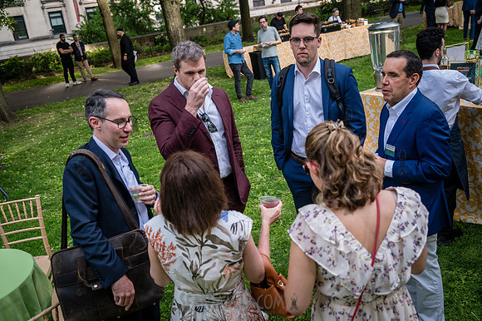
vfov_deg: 37.8
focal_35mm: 35
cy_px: 160
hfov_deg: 54.5
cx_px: 241
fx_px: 468
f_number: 4
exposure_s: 1/1000
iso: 1600
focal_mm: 35
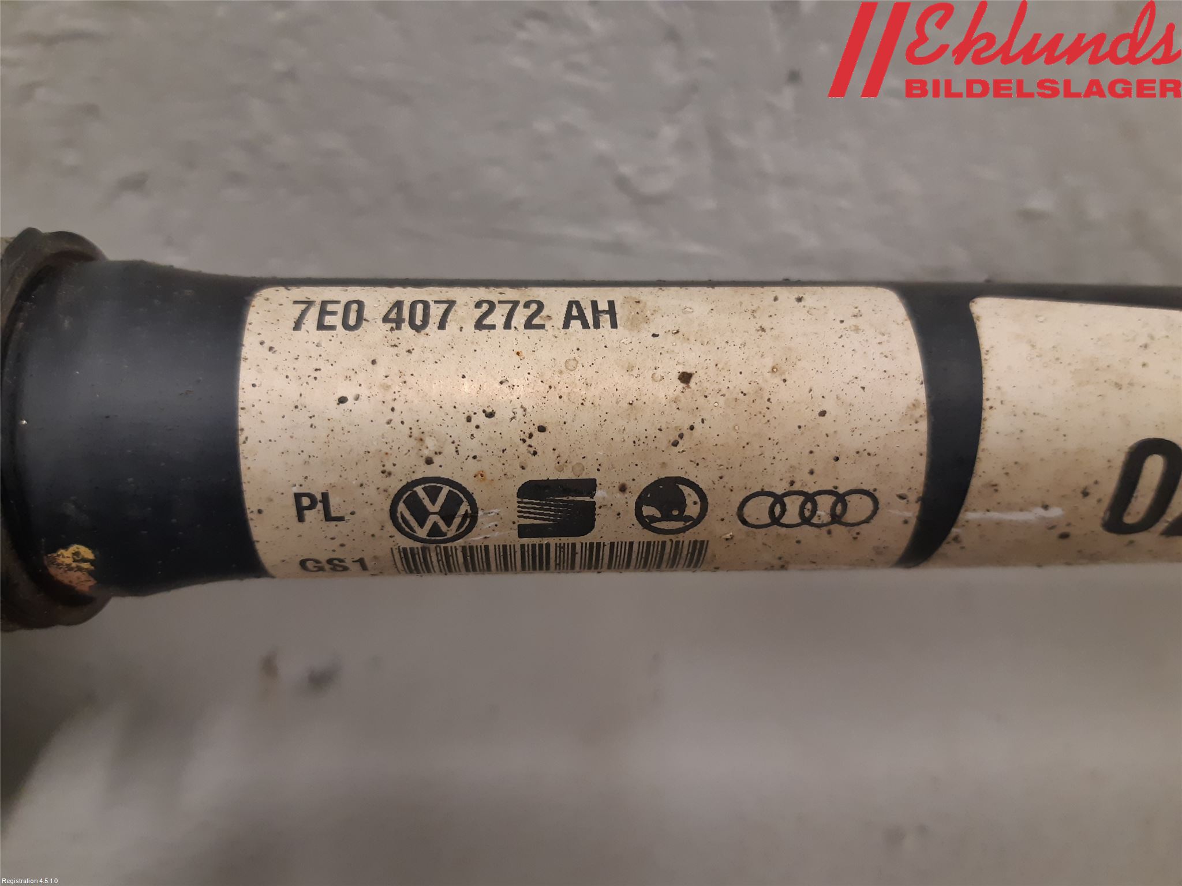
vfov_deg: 53.1
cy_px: 443
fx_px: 888
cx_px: 591
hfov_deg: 67.3
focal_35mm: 26
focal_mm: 3.93
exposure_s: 1/50
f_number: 1.7
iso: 200
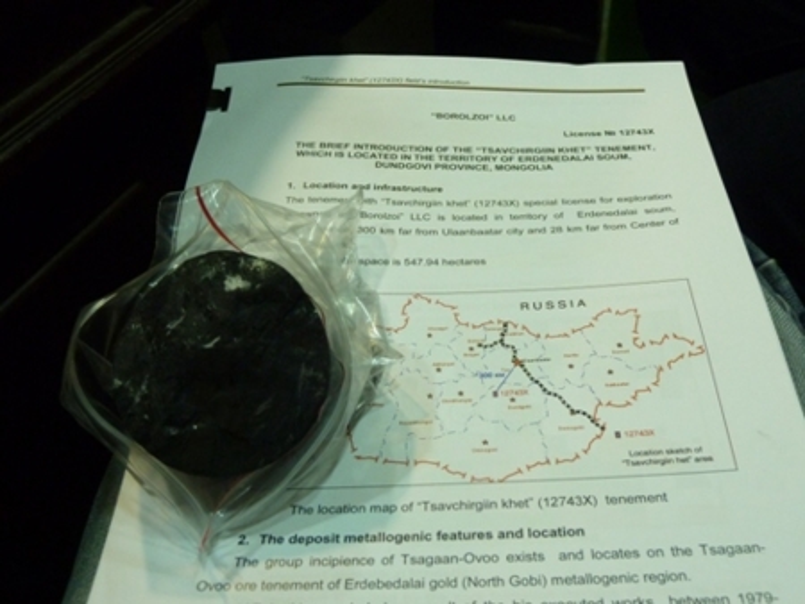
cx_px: 402
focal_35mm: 37
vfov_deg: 38.7
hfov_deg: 50.1
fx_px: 861
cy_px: 302
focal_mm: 6.1
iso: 400
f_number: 3.6
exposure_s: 1/13
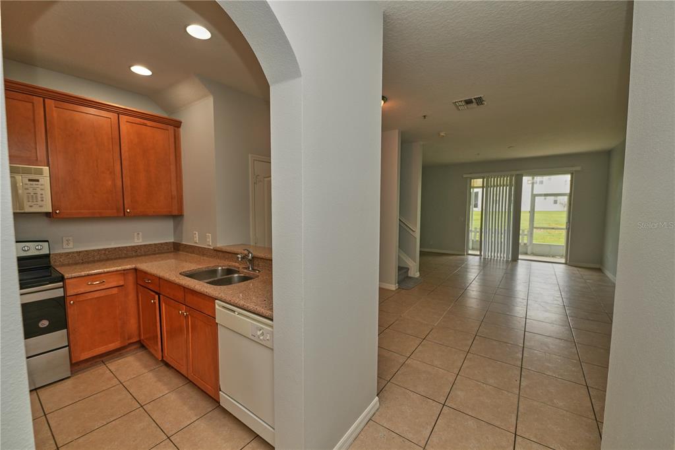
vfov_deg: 81.2
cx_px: 338
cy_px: 225
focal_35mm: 14
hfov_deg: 104.3
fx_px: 262
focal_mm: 14
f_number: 4
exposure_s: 1/200
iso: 400
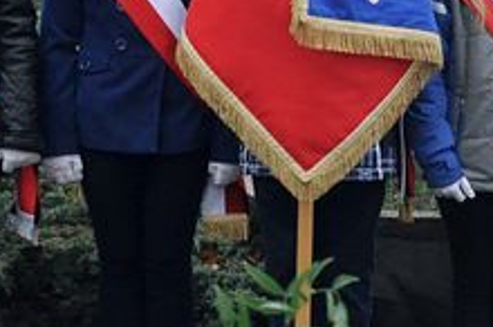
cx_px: 829
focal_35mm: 174
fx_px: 2379
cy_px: 189
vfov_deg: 7.9
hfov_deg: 11.2
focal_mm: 30
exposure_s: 1/250
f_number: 8
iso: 1600
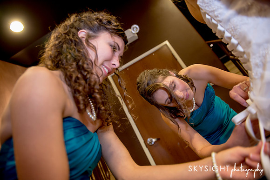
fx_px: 180
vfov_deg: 53.2
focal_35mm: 24
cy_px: 90
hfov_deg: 73.7
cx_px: 135
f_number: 2.8
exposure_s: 1/60
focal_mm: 24
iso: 2000
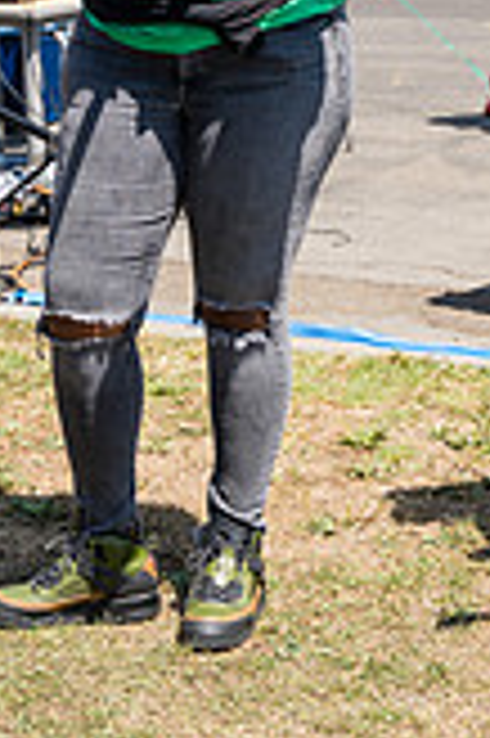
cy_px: -270
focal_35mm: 129
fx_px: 2639
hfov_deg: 10.6
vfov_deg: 15.0
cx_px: 301
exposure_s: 1/640
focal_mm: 47
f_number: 4
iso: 100
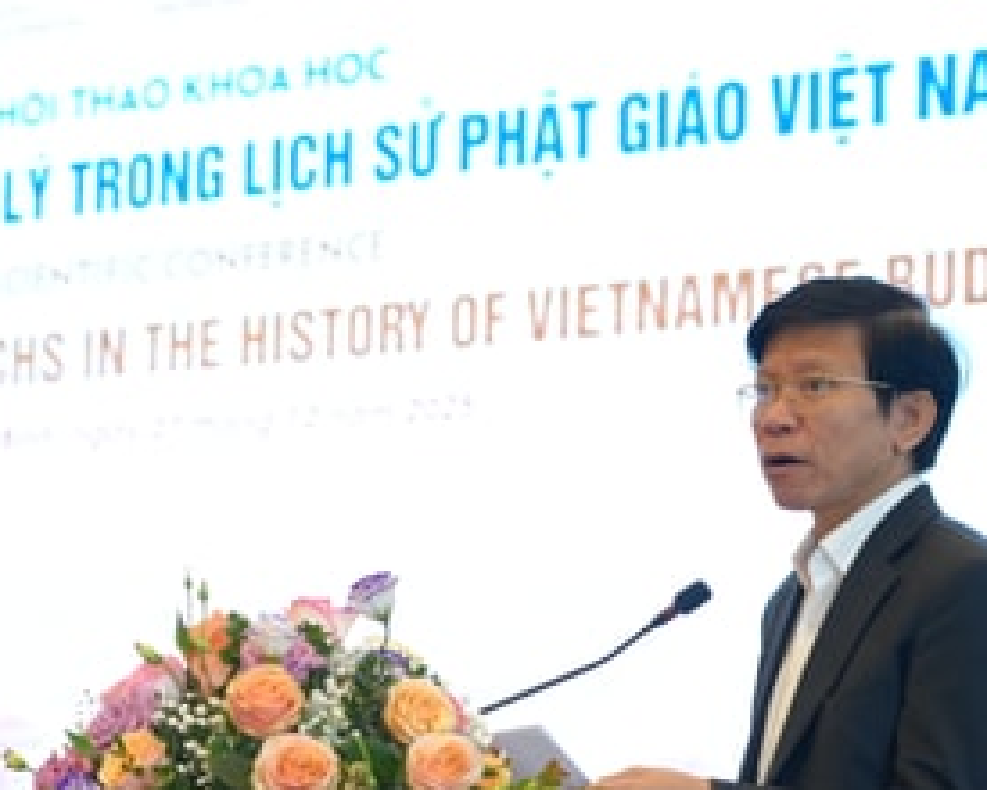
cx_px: 406
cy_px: 528
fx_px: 4148
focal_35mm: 142
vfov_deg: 10.9
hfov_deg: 13.6
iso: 2000
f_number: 4
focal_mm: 77
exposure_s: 1/125
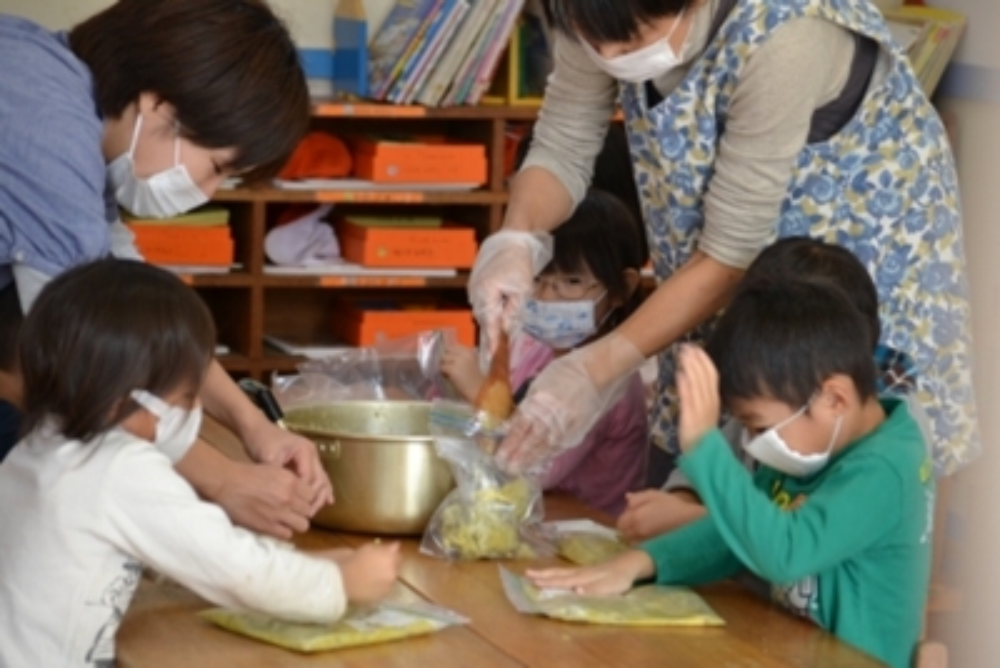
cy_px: 334
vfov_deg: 11.2
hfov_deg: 16.6
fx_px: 3418
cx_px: 500
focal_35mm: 123
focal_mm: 82
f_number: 4.5
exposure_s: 1/80
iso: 400
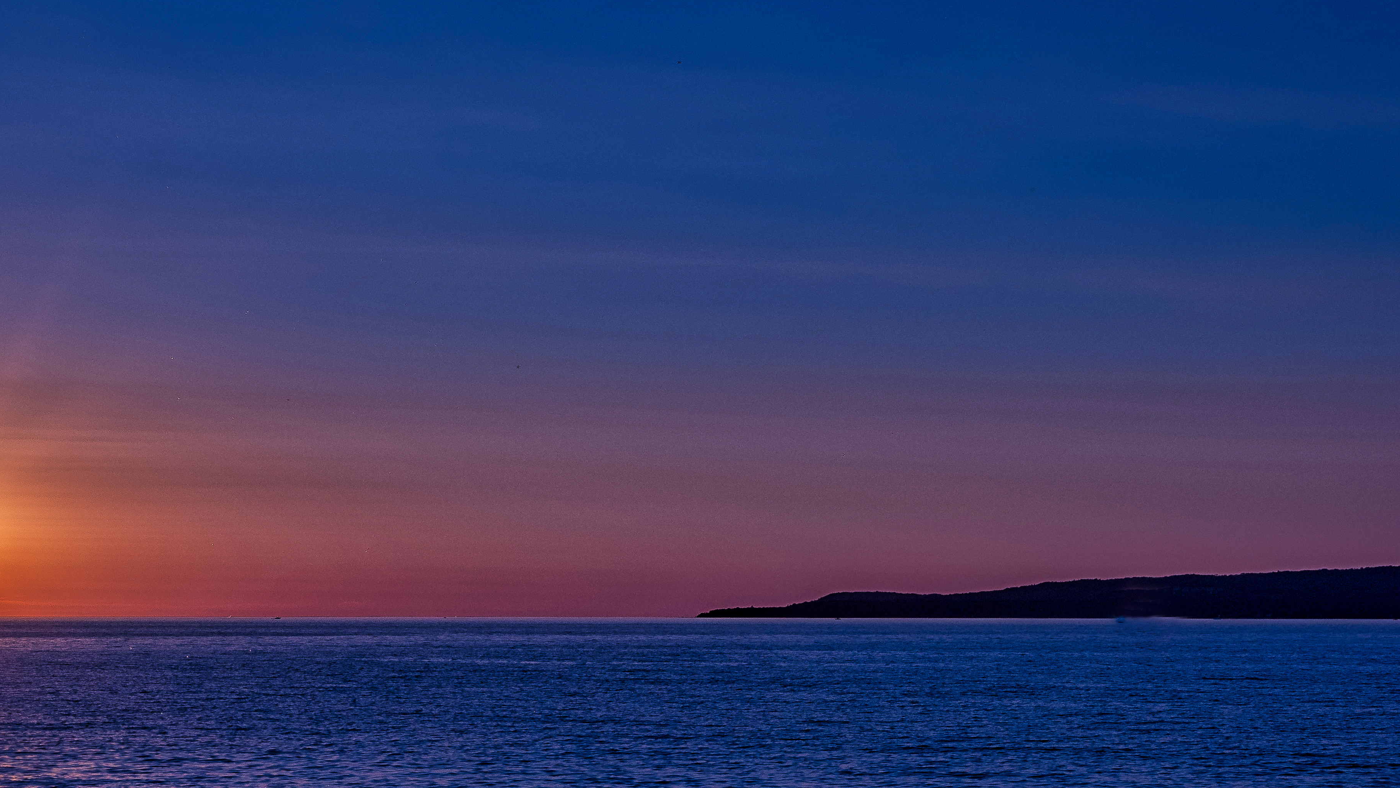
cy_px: 560
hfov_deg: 25.5
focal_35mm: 83
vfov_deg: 14.6
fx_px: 3073
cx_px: 468
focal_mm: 35
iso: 100
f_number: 8
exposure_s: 1/500
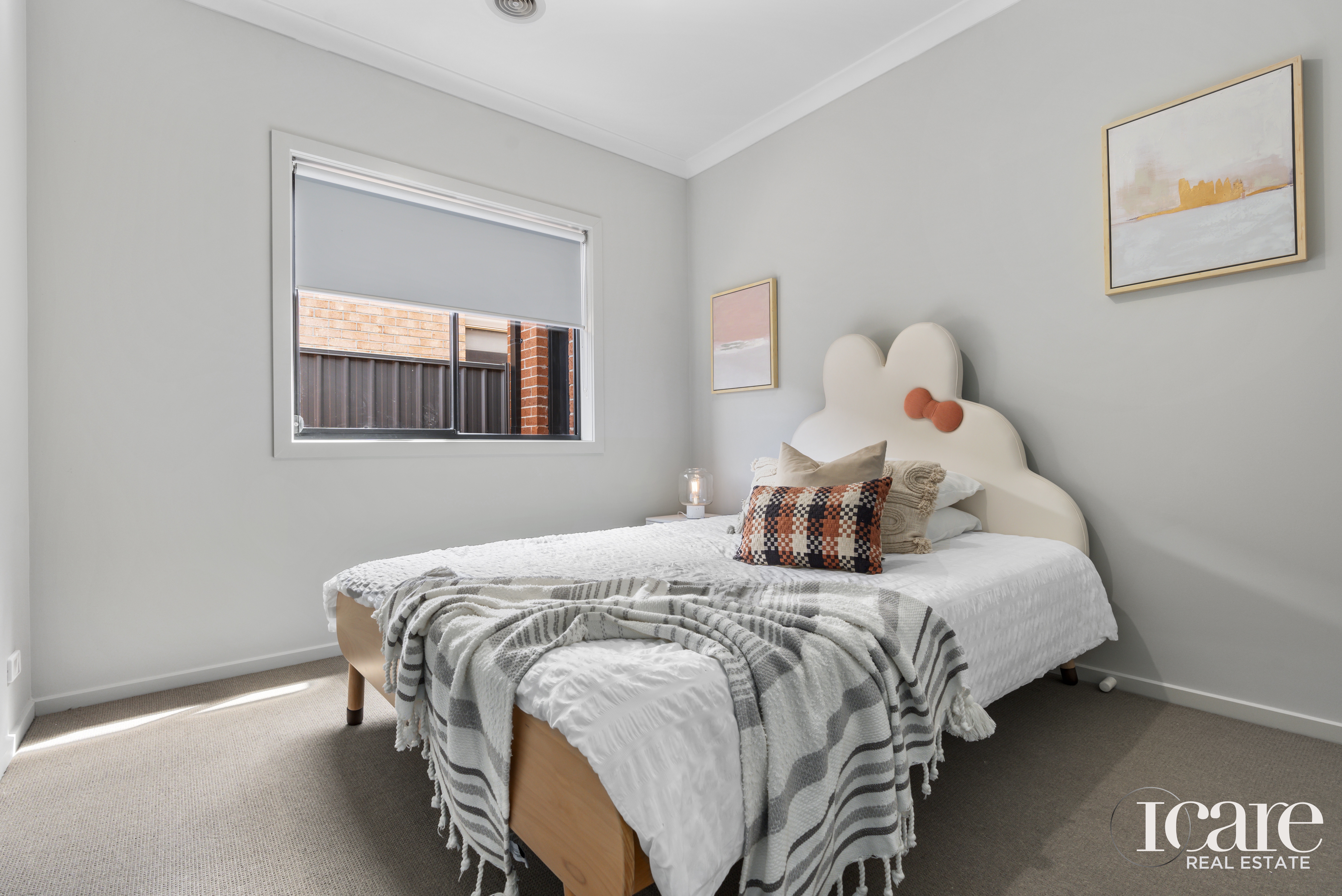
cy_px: 448
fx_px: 597
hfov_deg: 96.7
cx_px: 671
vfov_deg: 73.8
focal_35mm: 16
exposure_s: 1/5
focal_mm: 16
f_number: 8
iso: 400
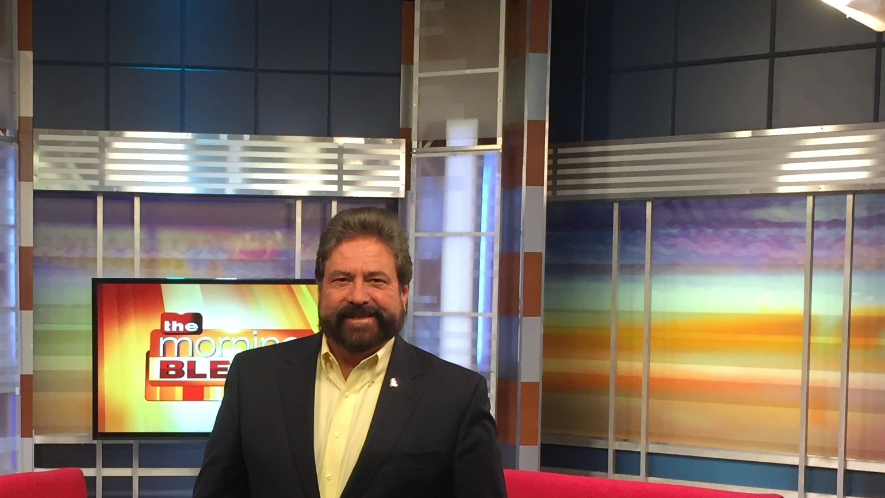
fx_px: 1572
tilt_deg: -4.6
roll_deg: +0.0
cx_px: 281
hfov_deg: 31.1
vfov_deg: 17.8
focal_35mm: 67
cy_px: 404
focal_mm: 4.15
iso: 64
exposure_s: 1/30
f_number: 2.2
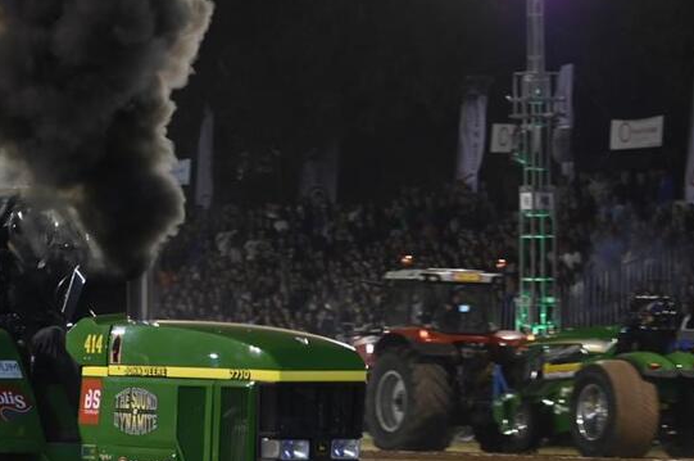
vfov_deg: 5.1
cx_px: 97
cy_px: 365
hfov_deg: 7.7
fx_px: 5120
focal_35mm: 266
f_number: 4.8
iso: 1250
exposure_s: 1/60
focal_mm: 145
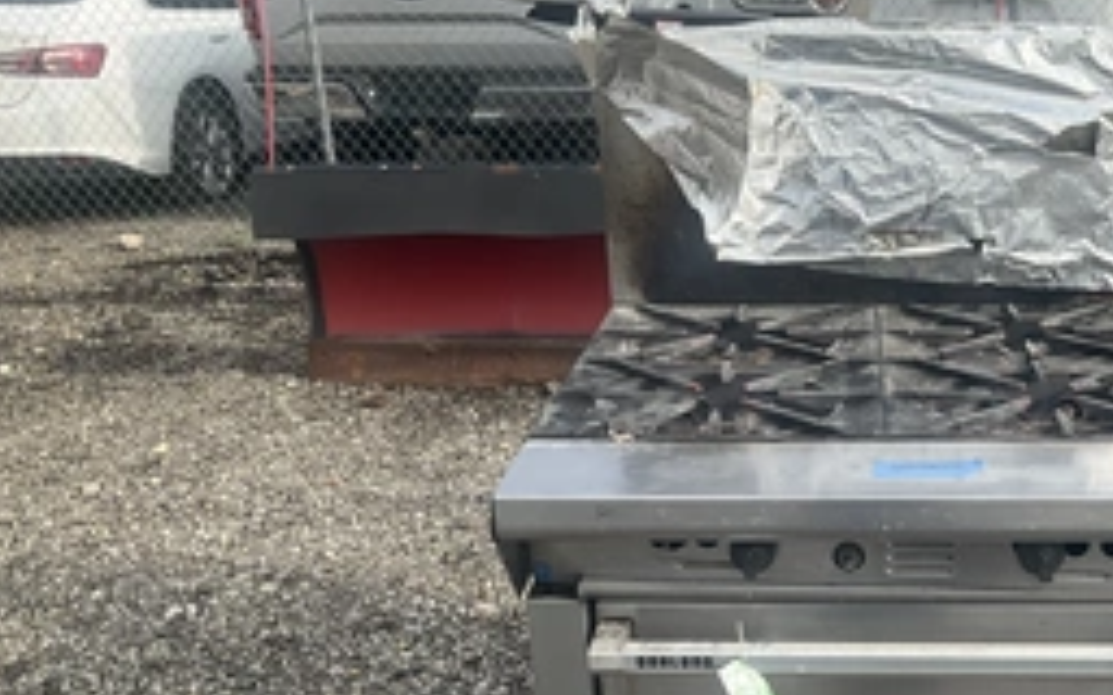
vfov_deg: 26.2
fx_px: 1456
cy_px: 582
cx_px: 813
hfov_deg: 40.8
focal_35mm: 48
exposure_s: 1/912
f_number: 1.8
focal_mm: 3
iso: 25
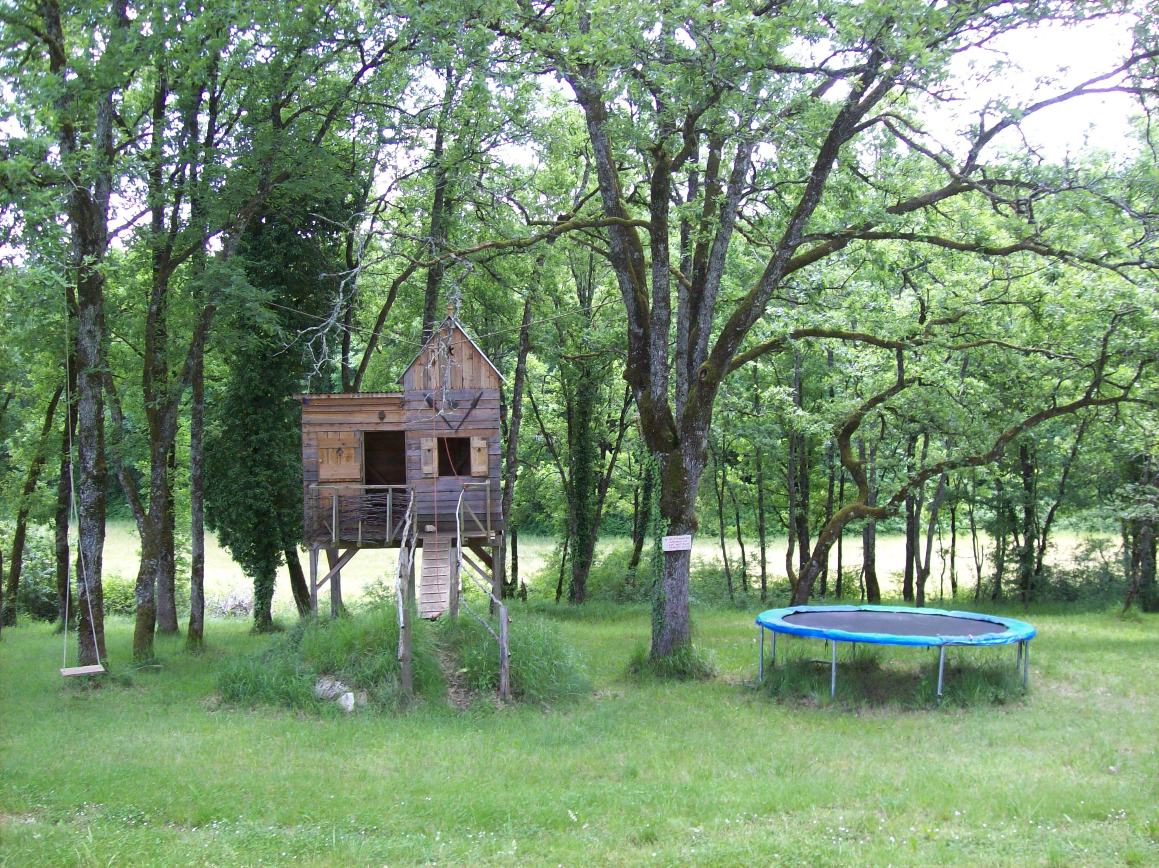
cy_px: 434
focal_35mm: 36
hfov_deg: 51.4
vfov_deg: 39.6
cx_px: 580
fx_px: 1205
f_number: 2.7
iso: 80
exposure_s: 1/95.4
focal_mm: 6
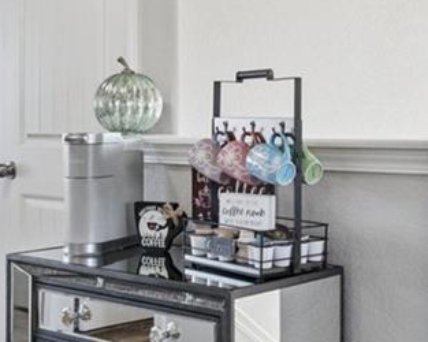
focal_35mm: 72
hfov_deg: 26.3
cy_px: 118
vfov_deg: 21.2
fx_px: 911
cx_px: 287
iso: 800
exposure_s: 1/15
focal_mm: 15
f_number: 11
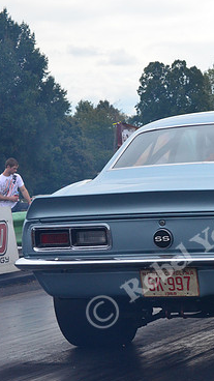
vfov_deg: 15.8
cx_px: 286
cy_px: 195
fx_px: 1370
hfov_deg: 8.8
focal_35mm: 136
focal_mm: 55
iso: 1000
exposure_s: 1/640
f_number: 13
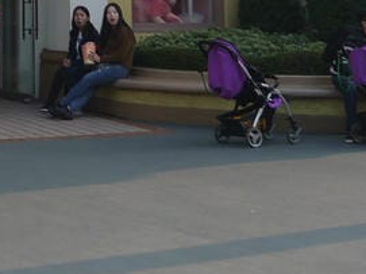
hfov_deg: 15.0
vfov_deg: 10.7
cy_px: -310
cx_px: -138
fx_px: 1310
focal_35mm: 124
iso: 160
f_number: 5
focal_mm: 14
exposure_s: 1/200
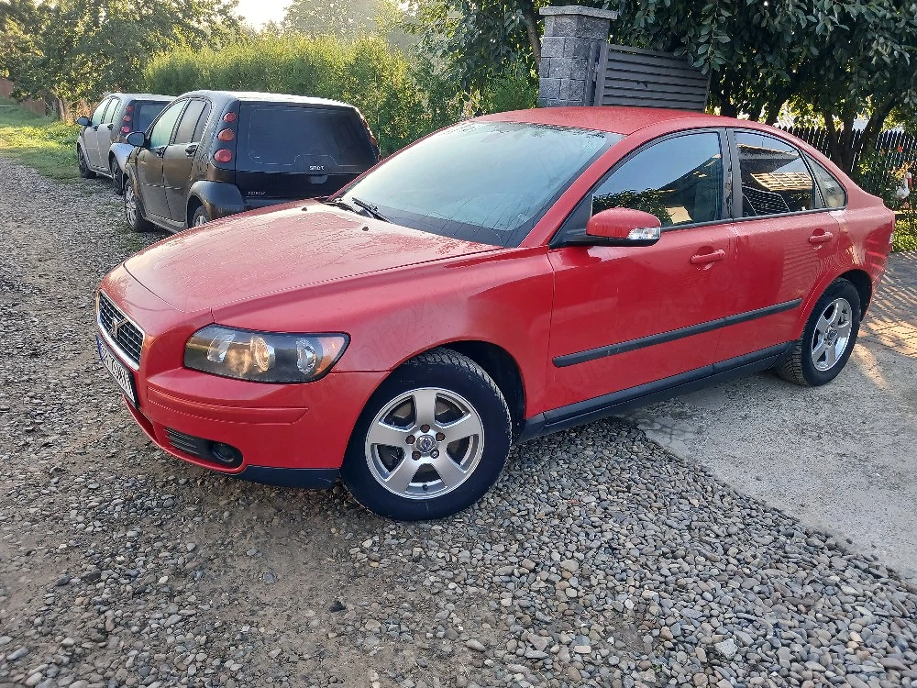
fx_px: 715
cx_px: 458
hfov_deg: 65.3
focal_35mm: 27
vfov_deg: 51.4
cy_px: 344
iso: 25
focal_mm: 3.98
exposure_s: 1/50.3
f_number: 1.8
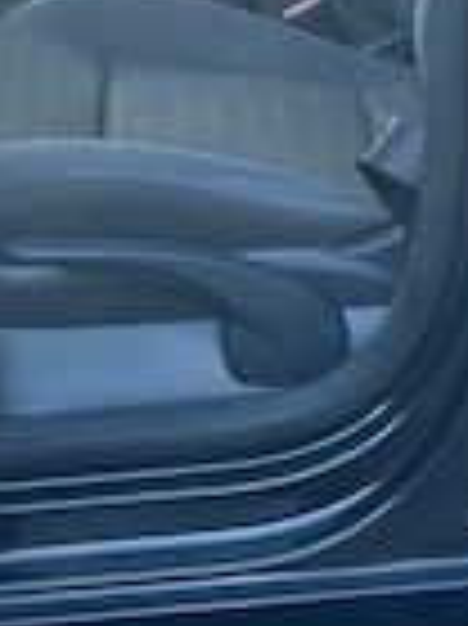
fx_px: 2491
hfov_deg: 10.6
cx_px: -86
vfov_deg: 13.8
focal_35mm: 138
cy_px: -171
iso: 80
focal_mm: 6.86
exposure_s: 1/574
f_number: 1.78
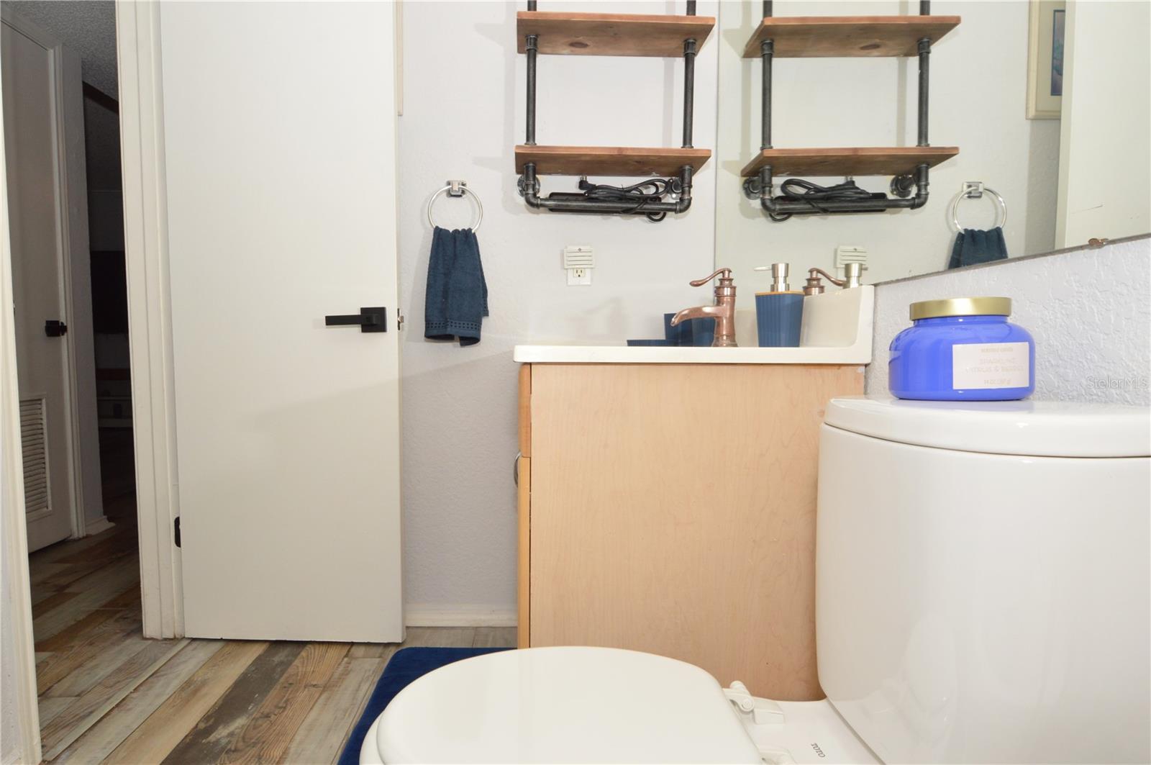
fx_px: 575
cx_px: 576
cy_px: 382
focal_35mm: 18
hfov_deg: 90.1
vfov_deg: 67.3
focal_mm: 12
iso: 400
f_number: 10
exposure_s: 1/80
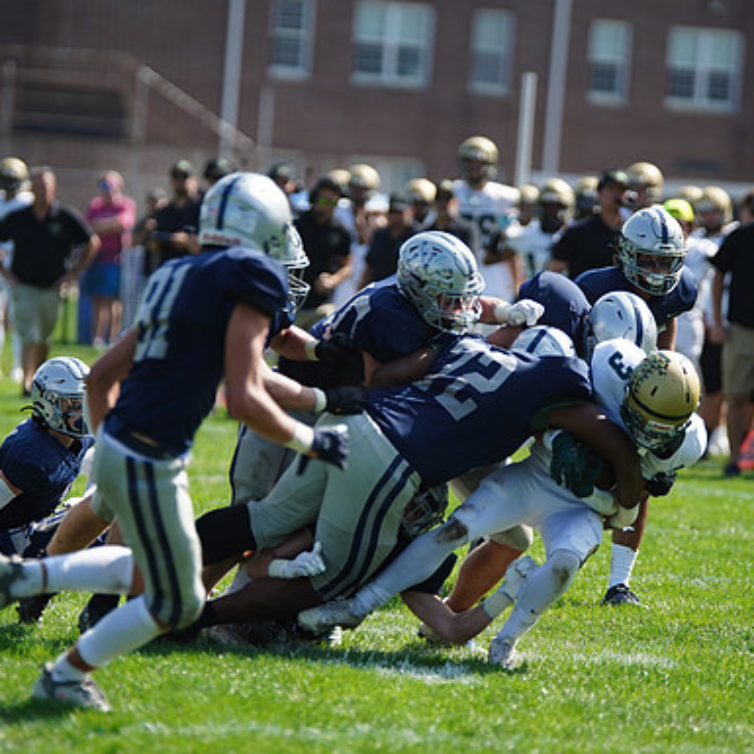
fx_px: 7393
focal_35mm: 300
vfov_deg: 5.8
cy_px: 377
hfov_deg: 5.8
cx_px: 366
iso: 400
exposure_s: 1/3200
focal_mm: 234
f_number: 2.8
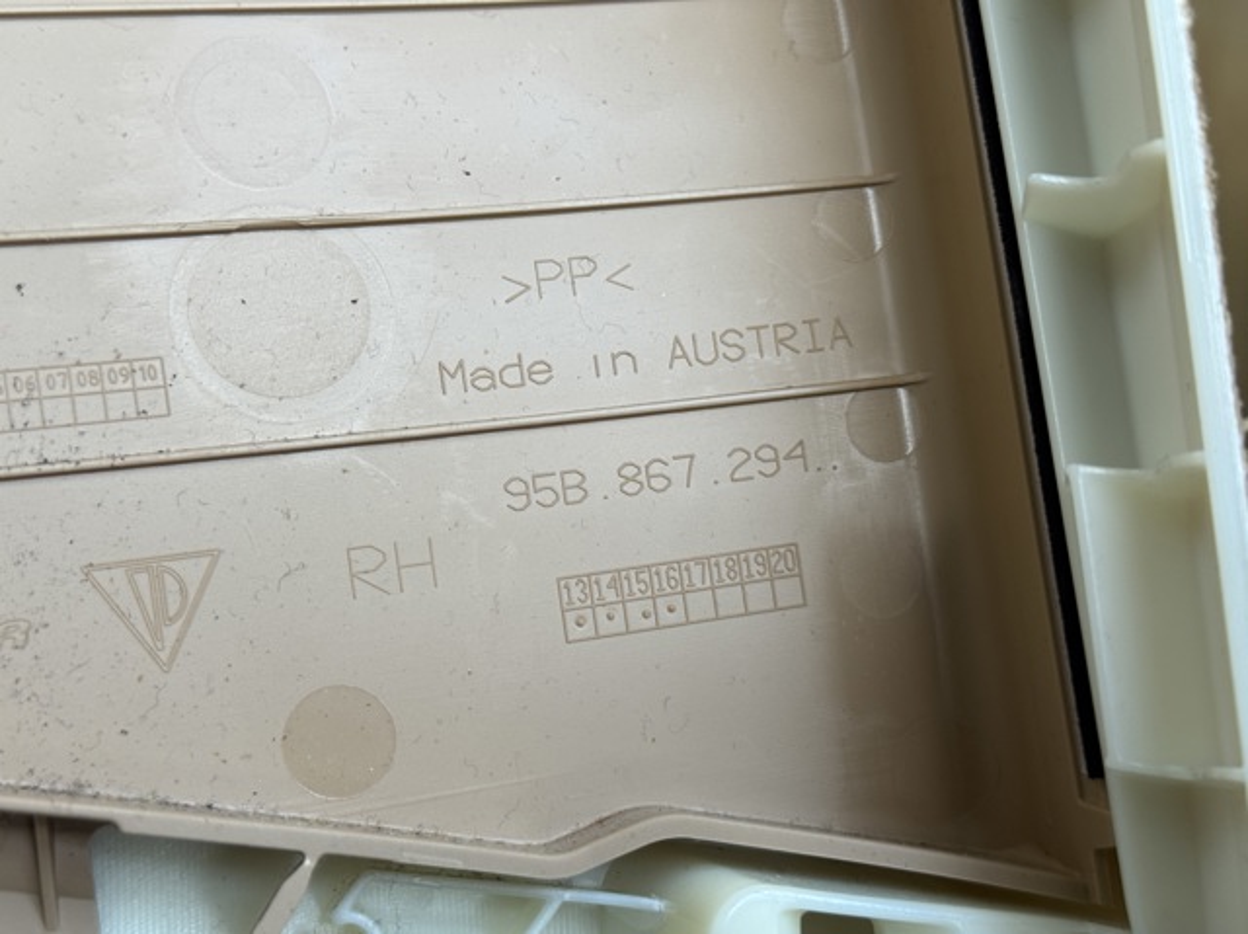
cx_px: 624
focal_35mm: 48
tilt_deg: -49.6
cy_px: 467
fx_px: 1729
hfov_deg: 39.7
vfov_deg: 30.2
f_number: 1.78
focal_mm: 6.76
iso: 64
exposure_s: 1/100
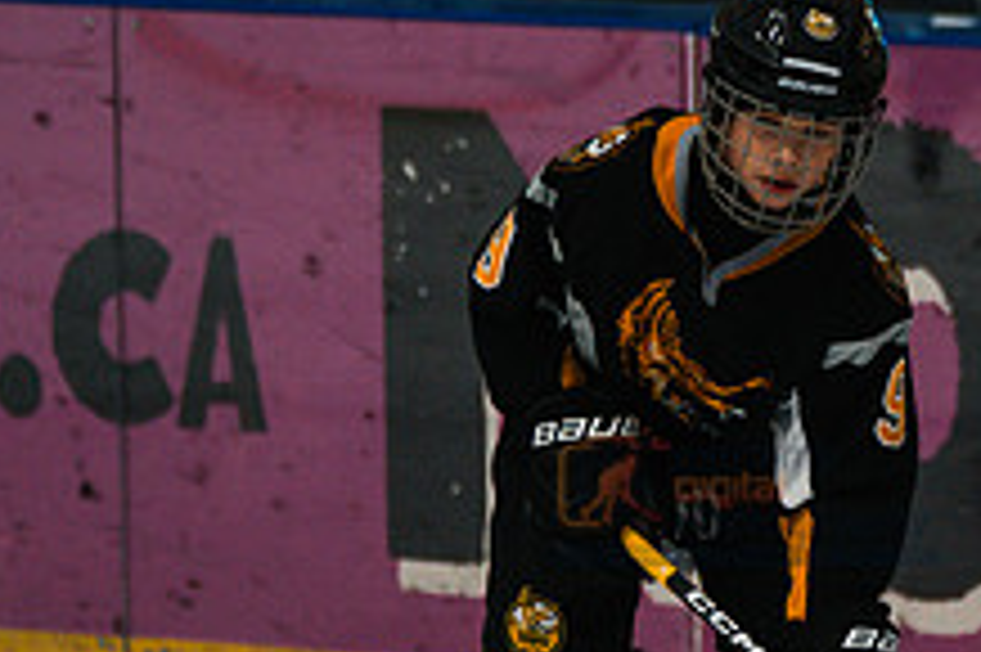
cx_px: 752
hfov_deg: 3.7
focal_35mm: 556
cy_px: 497
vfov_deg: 2.5
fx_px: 15139
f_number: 3.2
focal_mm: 209
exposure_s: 1/1600
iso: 3200
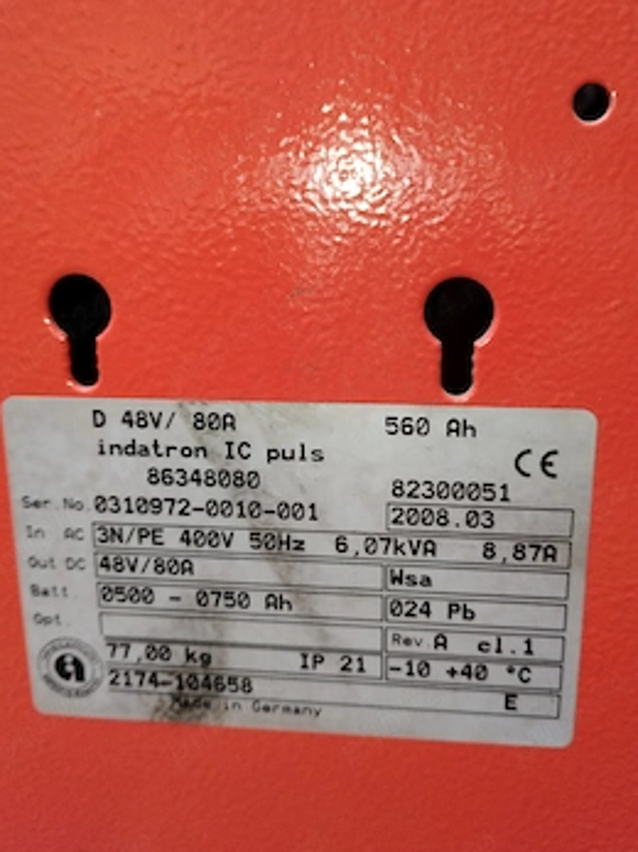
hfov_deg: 46.8
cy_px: 368
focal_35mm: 30
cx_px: 331
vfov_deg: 59.8
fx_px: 738
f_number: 1.8
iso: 369
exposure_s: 1/100
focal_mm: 4.26
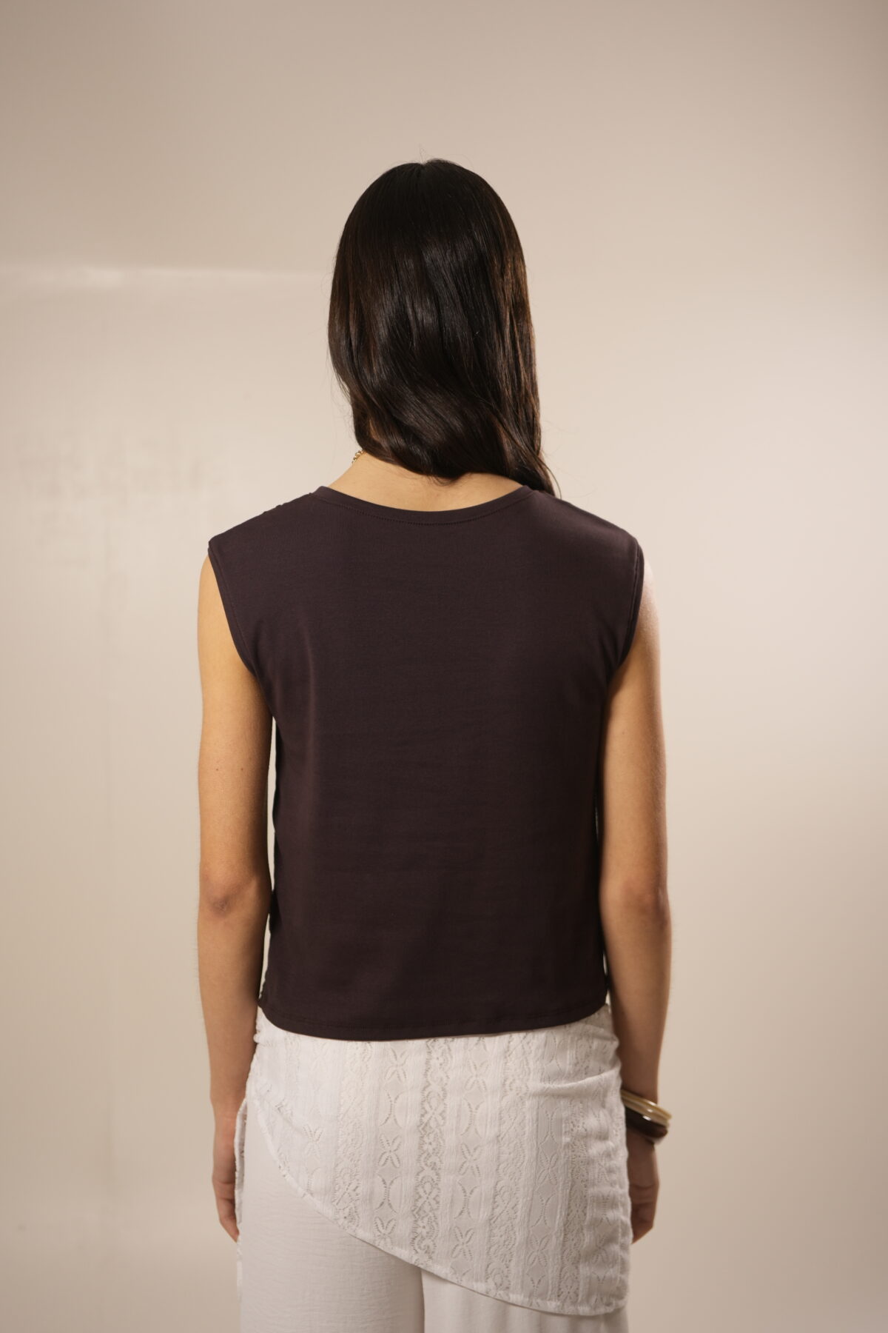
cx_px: 444
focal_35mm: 50
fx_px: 1850
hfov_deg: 27.0
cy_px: 666
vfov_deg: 39.6
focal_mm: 50
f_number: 2.8
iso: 400
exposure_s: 1/100
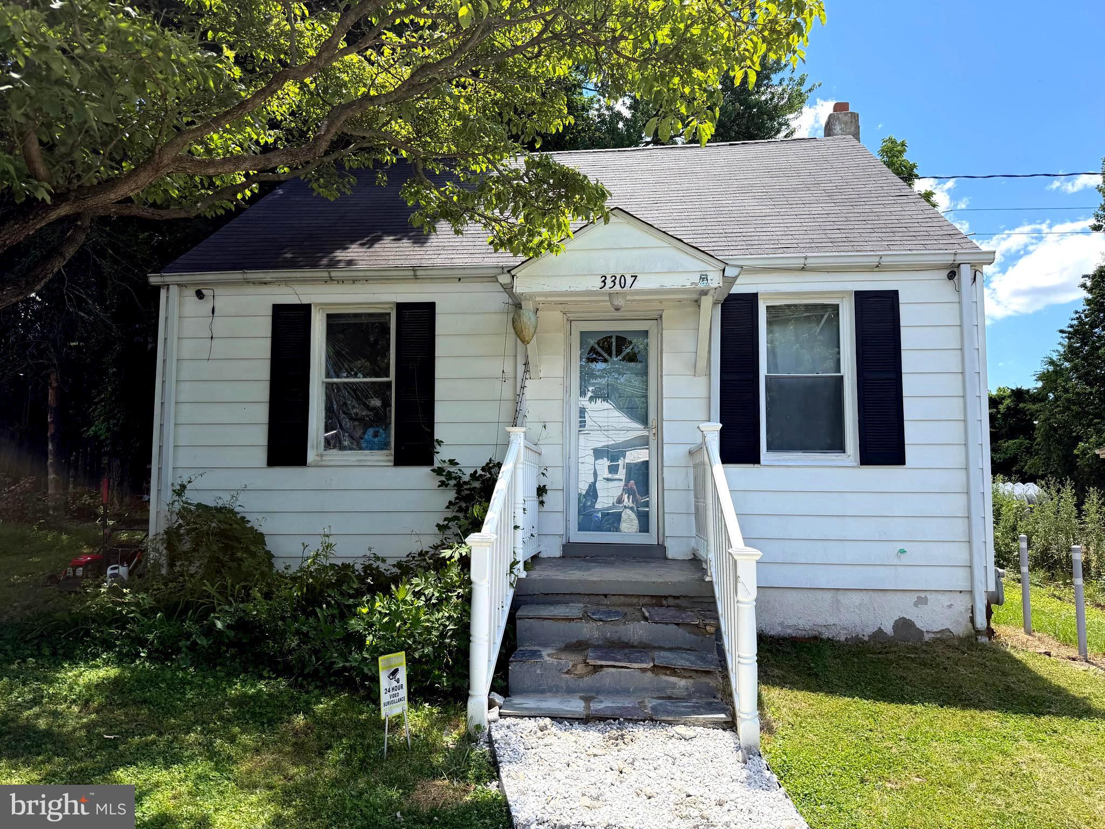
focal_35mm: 24
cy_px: 414
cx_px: 552
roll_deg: +0.4
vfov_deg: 56.8
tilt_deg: +5.6
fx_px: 766
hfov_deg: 71.6
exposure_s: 1/2232
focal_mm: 6.76
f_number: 1.78
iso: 80
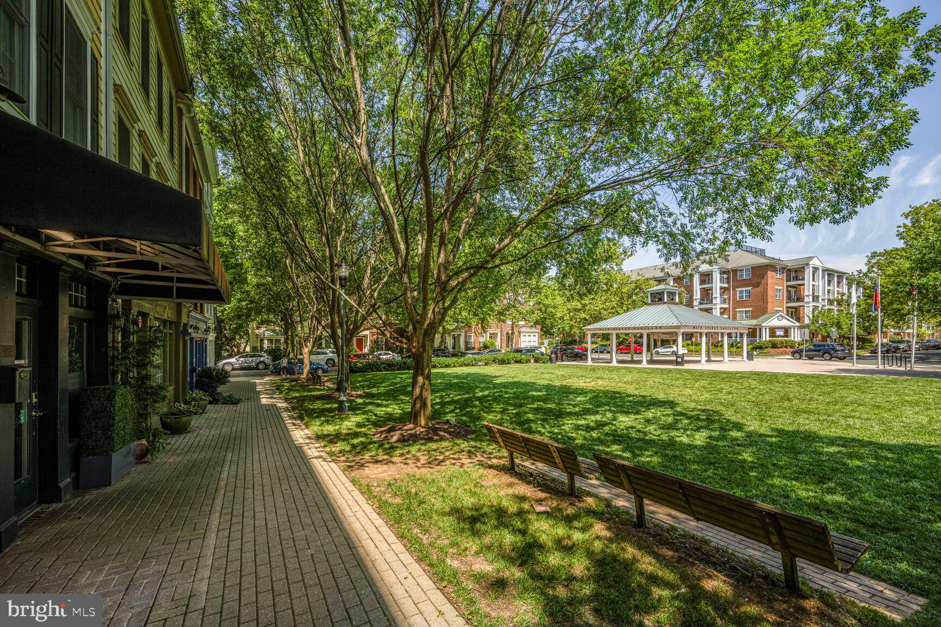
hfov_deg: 100.4
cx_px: 470
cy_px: 314
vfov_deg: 77.3
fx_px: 392
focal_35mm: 15
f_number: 9
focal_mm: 15
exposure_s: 1/200
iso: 200
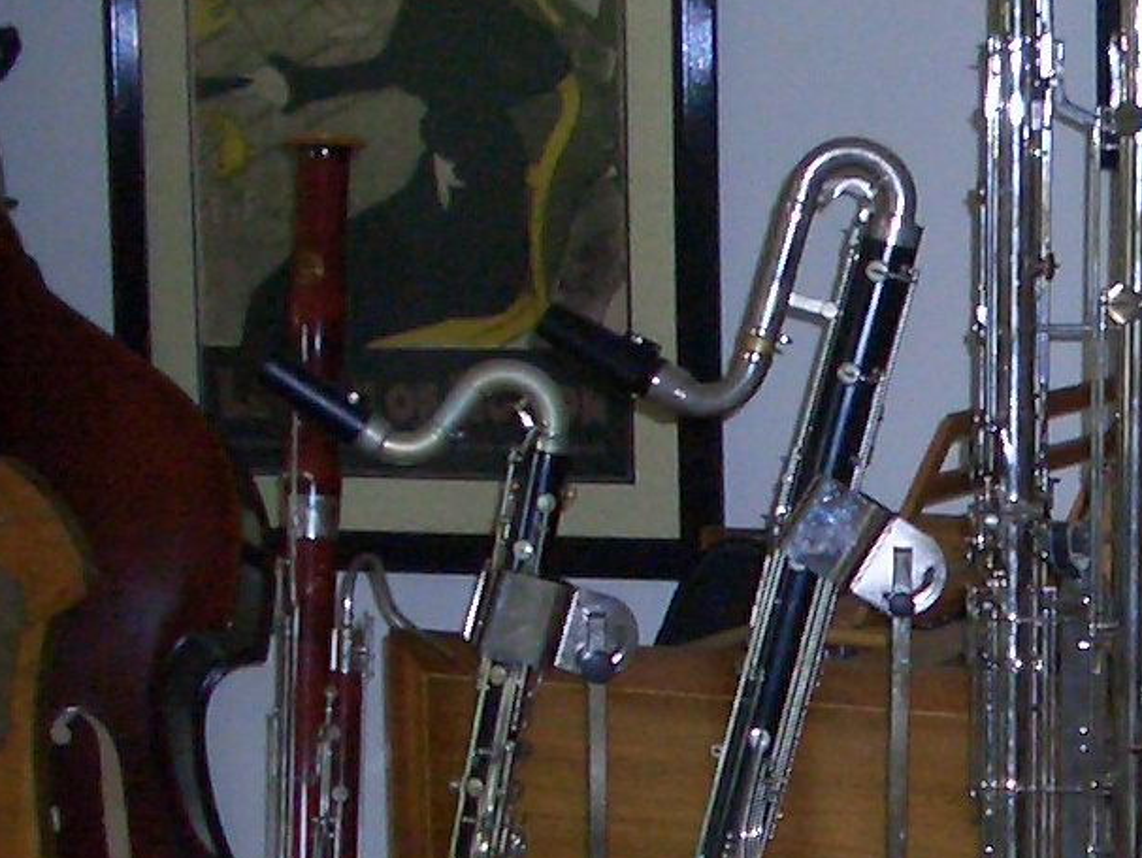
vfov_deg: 11.0
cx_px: 1502
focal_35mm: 133
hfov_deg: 14.2
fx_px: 4389
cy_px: 945
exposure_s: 1/60
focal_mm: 5.8
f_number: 2.6
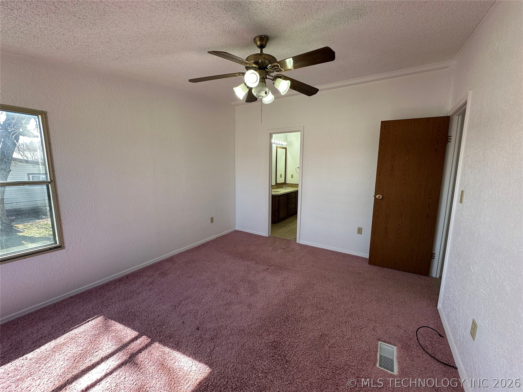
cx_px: 262
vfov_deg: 85.7
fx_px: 212
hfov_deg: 102.1
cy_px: 196
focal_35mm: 14
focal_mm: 2.22
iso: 50
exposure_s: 1/99
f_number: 2.2
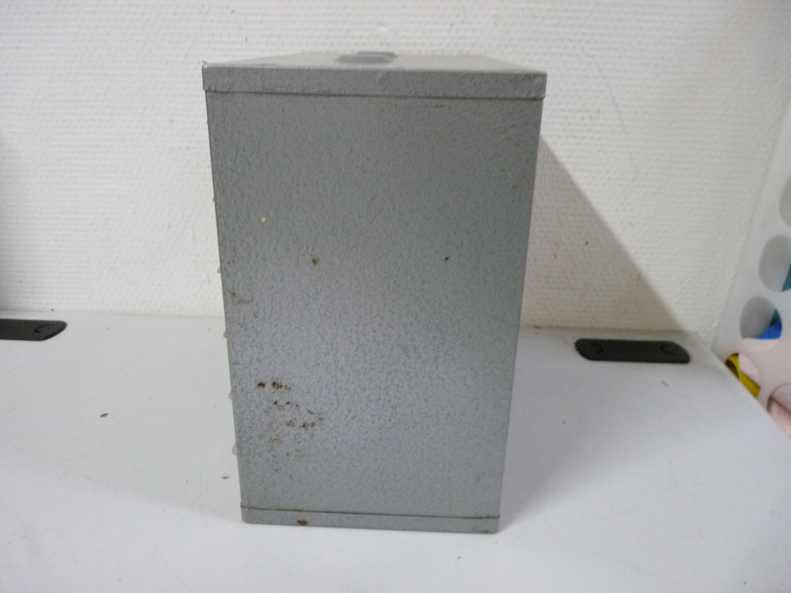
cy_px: 296
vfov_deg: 51.4
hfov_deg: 65.3
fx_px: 617
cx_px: 396
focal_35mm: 27
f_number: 2.8
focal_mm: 4.8
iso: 400
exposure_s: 1/13
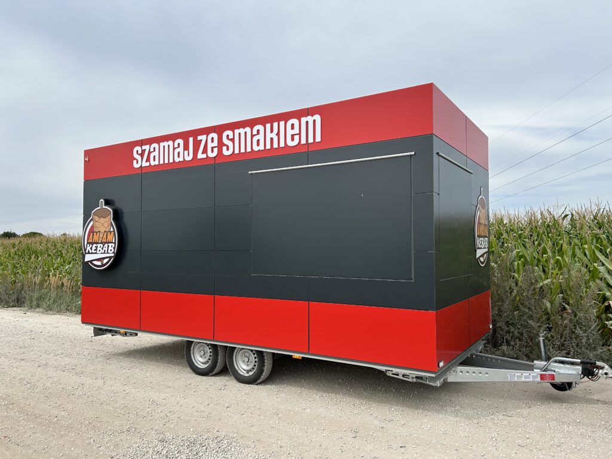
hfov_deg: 67.3
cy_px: 230
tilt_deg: +2.4
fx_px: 460
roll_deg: +1.1
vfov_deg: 53.1
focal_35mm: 26
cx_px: 306
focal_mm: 5.7
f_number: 1.5
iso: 50
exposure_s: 1/3704
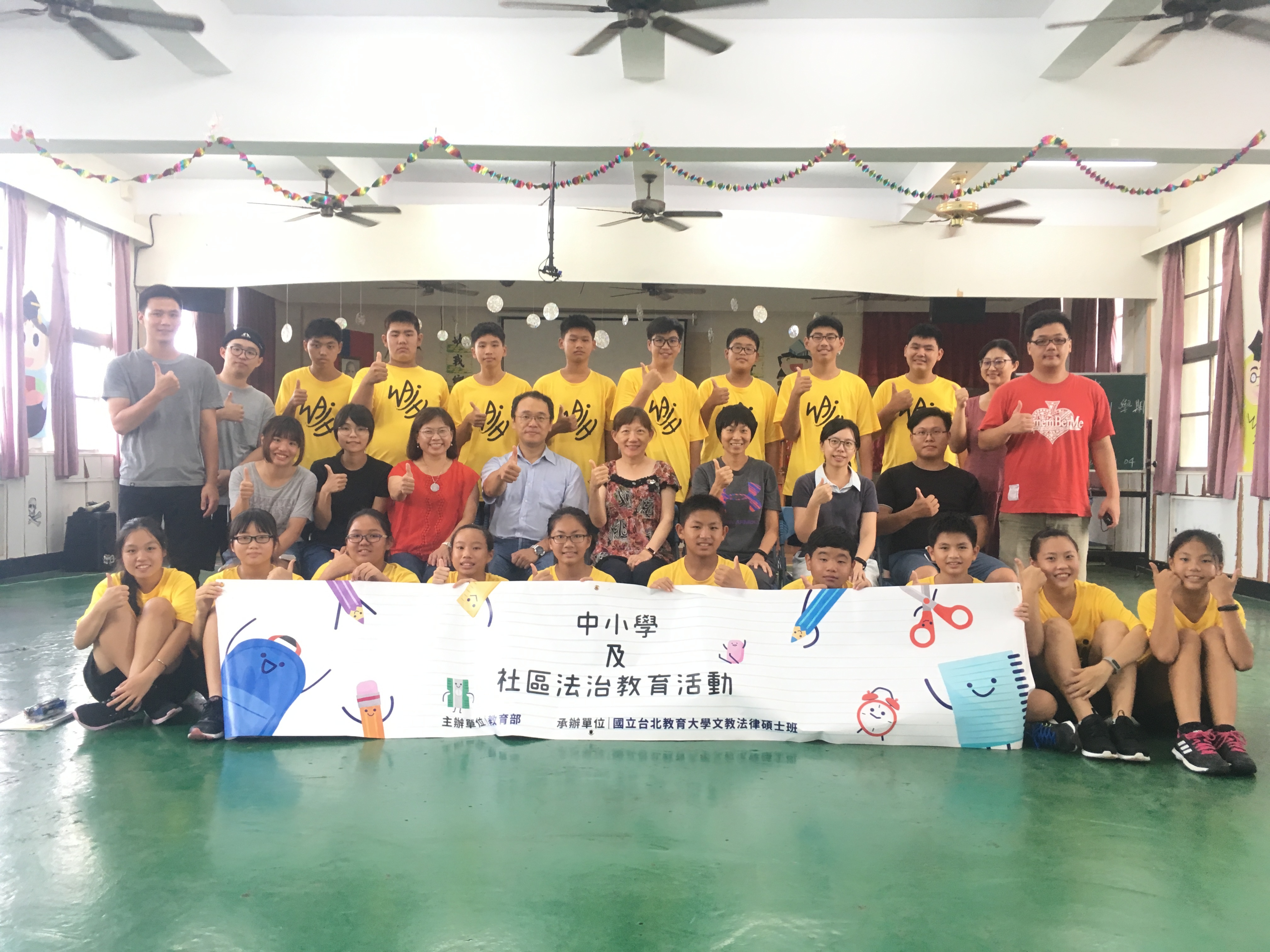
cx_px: 635
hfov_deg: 61.7
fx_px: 1064
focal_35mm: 29
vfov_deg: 48.2
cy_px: 476
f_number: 2.2
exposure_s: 1/30
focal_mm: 4.15
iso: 40
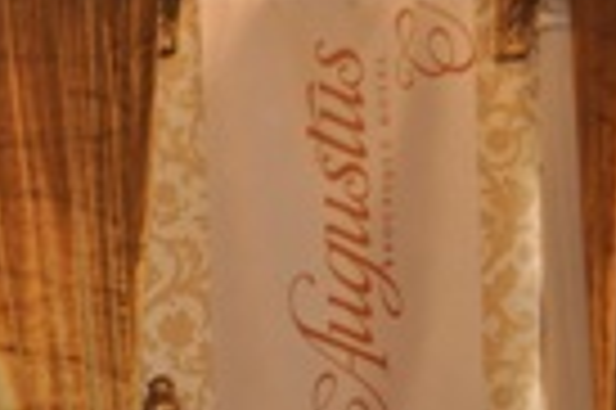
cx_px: -166
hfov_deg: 13.1
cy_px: 509
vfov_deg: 8.9
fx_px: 2591
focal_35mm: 152
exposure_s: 1/60
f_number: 4
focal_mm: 31
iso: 800
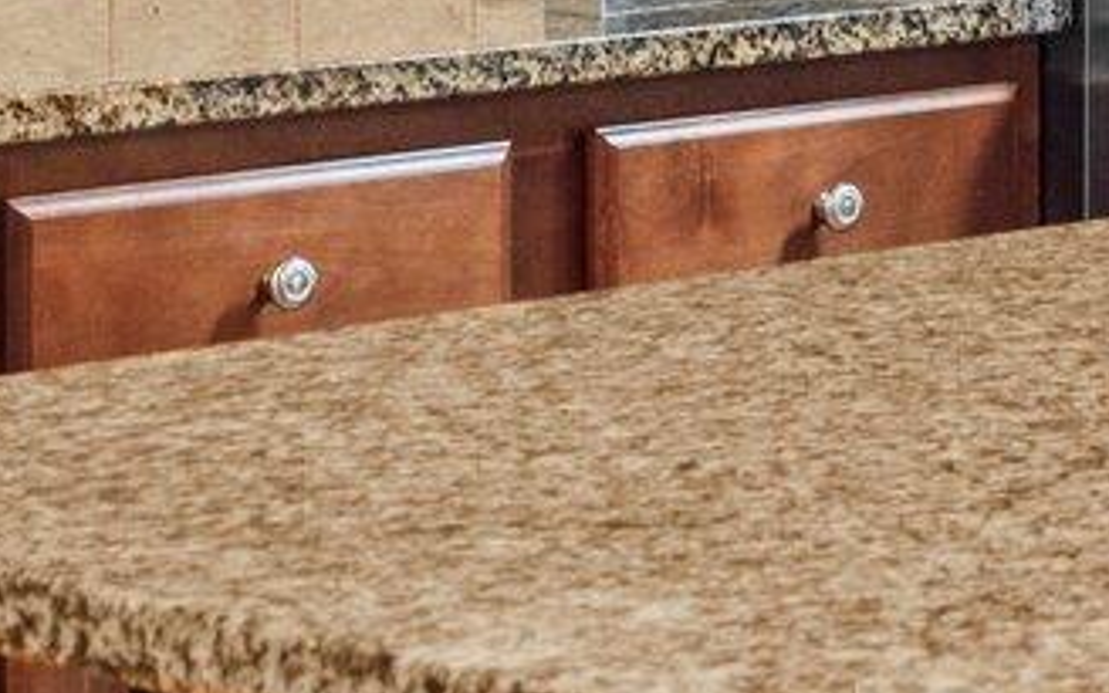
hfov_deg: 10.4
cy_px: -646
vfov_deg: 6.7
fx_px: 5773
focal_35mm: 191
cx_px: 1870
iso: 400
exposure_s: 1/5
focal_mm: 30
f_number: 8
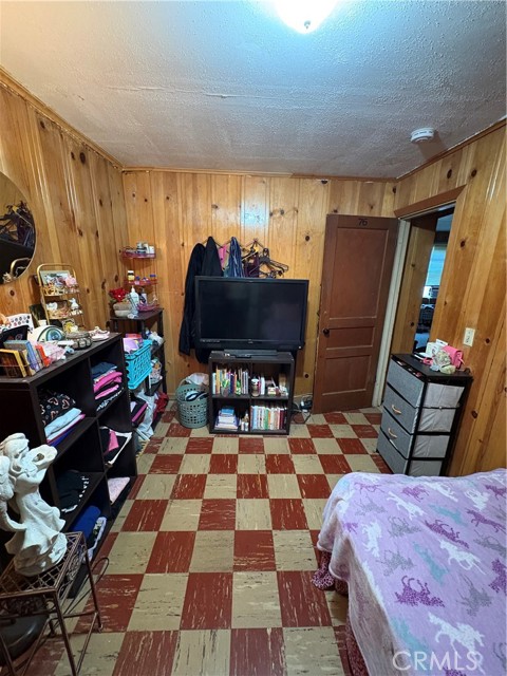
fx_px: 273
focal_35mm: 14
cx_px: 254
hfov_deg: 85.7
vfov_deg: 102.1
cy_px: 338
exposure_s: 1/30
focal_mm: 2.22
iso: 1000
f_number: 2.2
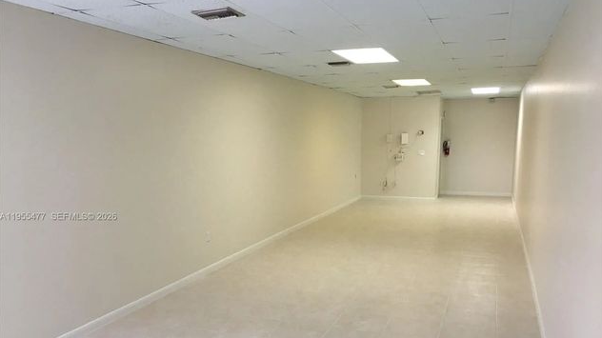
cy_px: 217
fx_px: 511
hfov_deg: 61.0
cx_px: 303
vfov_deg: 36.4
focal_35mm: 32
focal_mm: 4.15
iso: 25
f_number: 2.2
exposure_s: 1/30
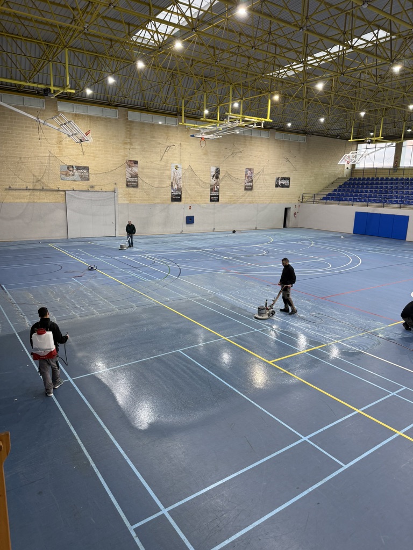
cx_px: 206
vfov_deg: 71.6
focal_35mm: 24
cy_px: 275
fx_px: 382
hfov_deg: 56.8
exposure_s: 1/100
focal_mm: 6.76
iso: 160
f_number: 1.78
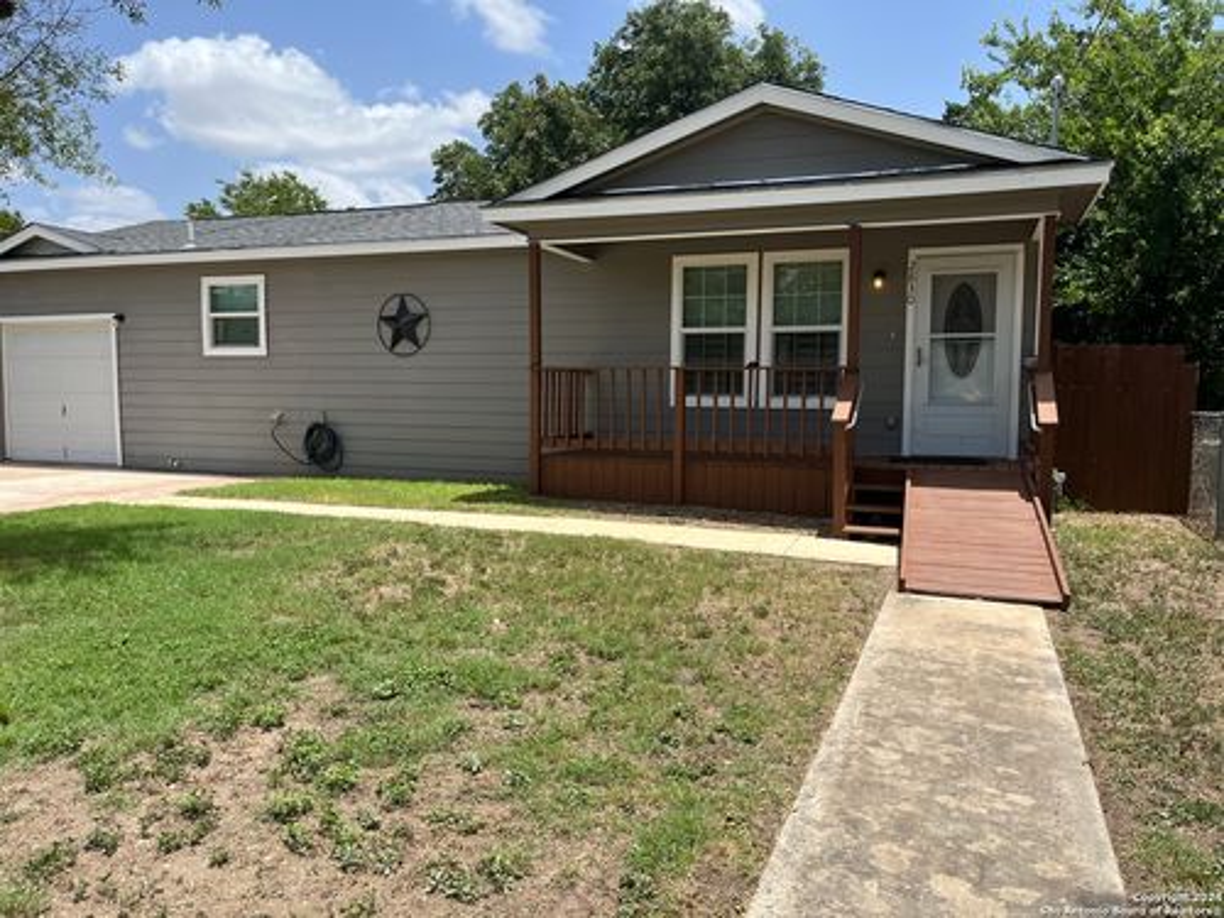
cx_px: 612
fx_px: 919
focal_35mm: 26
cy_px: 459
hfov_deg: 67.3
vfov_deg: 53.1
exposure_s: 1/3135
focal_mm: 5.1
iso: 50
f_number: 1.6
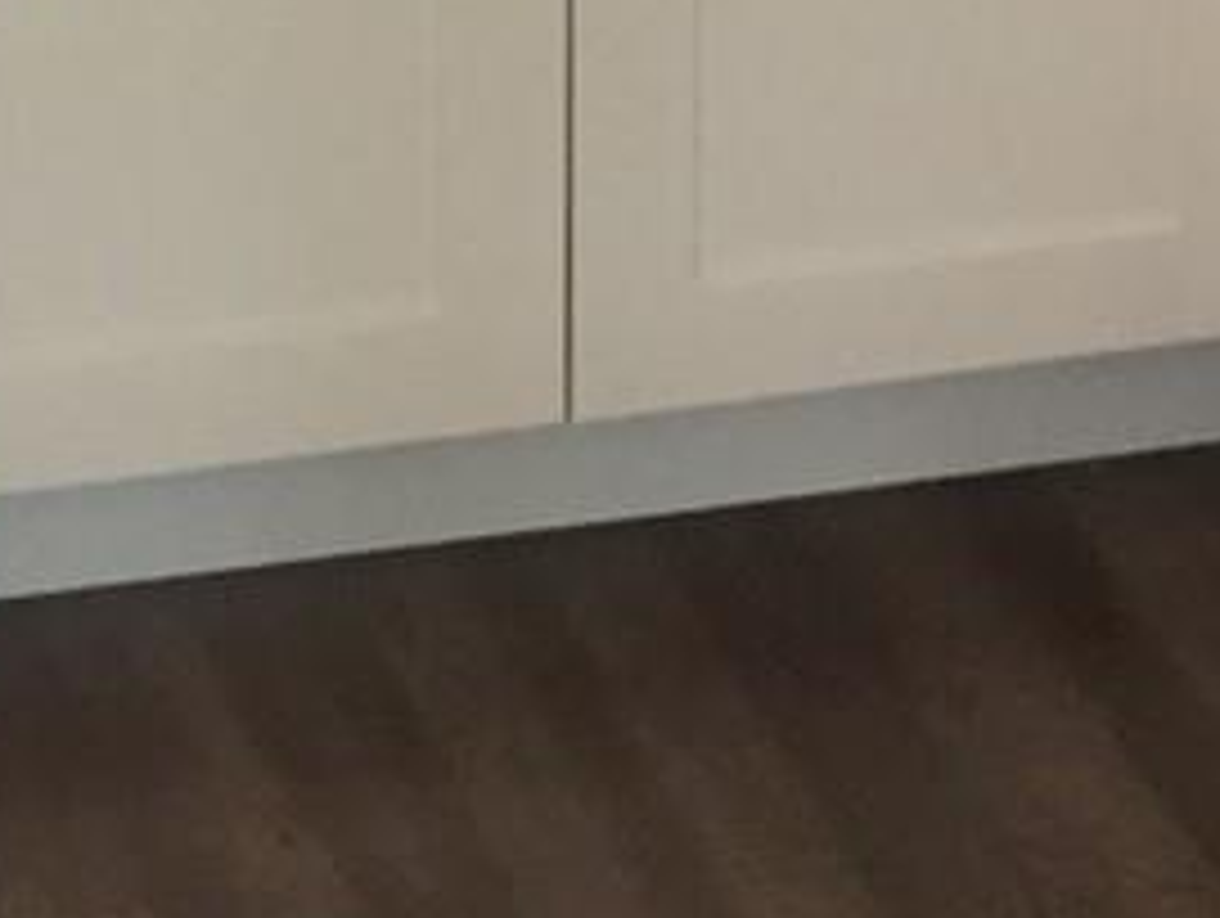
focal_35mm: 171
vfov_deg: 8.1
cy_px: -1233
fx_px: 6035
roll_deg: -2.8
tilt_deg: -5.3
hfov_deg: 11.2
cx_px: 1738
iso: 80
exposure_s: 1/30
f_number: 2.2
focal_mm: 4.15
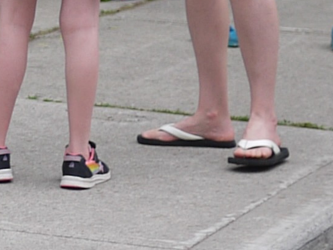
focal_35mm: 294
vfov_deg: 5.0
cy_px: -249
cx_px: -516
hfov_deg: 6.4
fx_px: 2828
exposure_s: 1/800
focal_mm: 20
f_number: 1.8
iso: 100
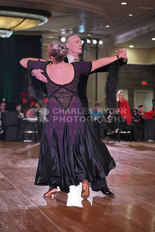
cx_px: 78
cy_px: 116
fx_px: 452
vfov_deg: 28.8
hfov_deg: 19.5
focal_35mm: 70
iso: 1000
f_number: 2.8
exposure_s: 1/500
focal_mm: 70
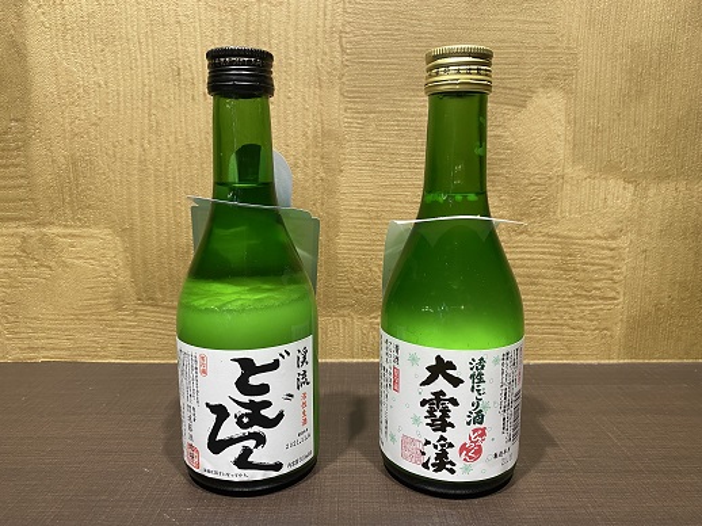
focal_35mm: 26
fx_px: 527
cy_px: 263
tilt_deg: -12.0
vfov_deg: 53.0
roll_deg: +0.7
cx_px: 351
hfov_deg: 67.3
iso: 160
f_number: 1.8
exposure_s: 1/59
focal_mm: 4.25
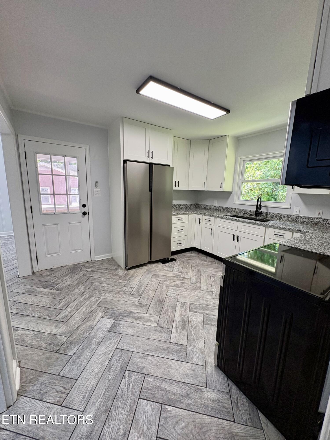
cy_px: 220
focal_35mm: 14
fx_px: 178
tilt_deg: -10.2
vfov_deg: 102.1
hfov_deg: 85.7
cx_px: 165
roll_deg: -1.3
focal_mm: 2.22
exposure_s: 1/60
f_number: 2.2
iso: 125
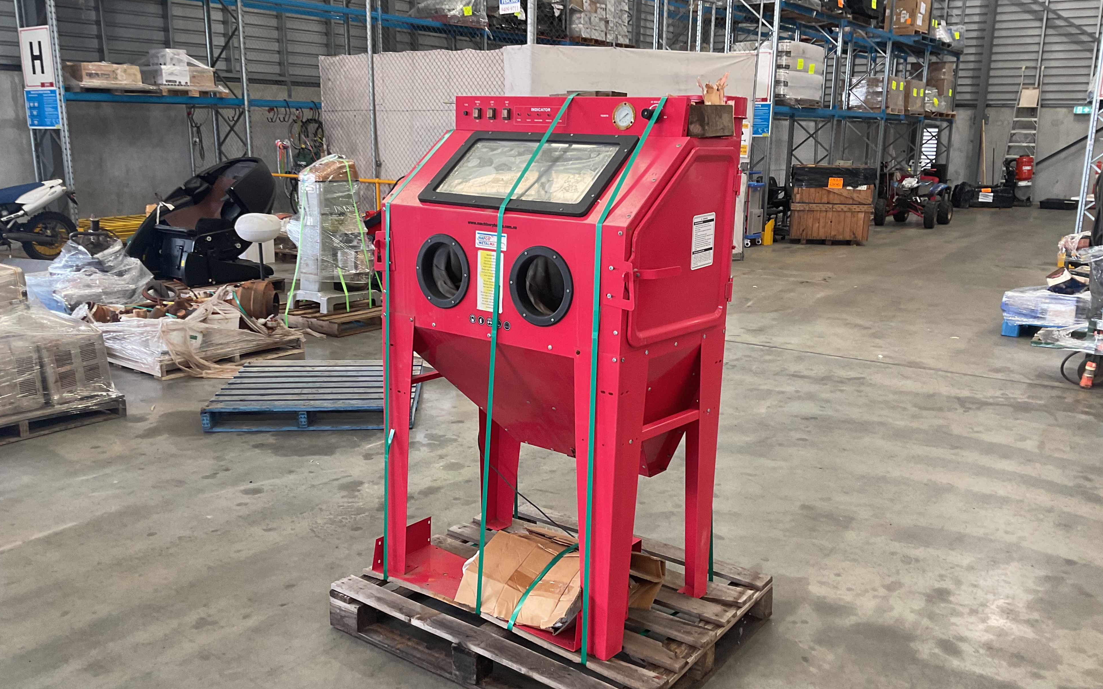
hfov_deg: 59.6
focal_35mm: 32
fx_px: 962
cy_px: 373
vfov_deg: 39.4
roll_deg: -2.8
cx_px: 559
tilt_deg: -14.8
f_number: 1.8
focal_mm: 3
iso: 64
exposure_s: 1/50
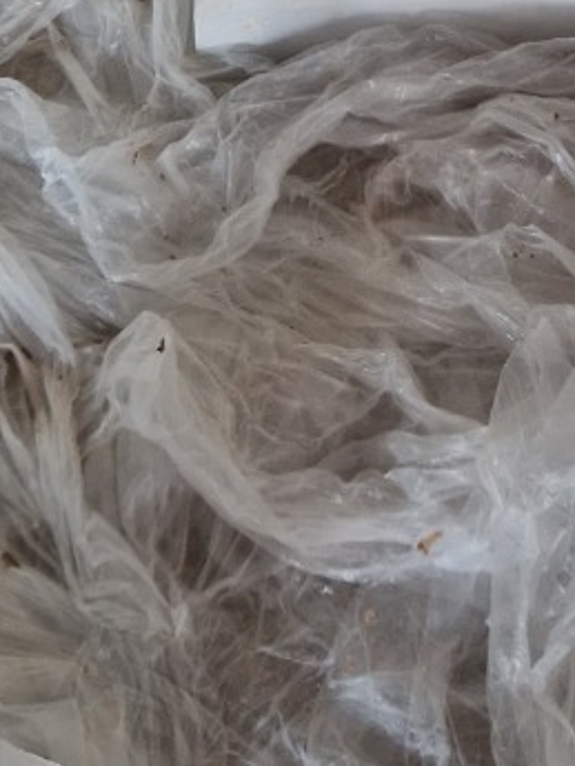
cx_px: 422
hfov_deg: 18.3
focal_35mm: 80
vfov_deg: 20.5
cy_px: -417
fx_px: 1771
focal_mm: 5.4
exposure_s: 1/100
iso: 200
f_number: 1.8
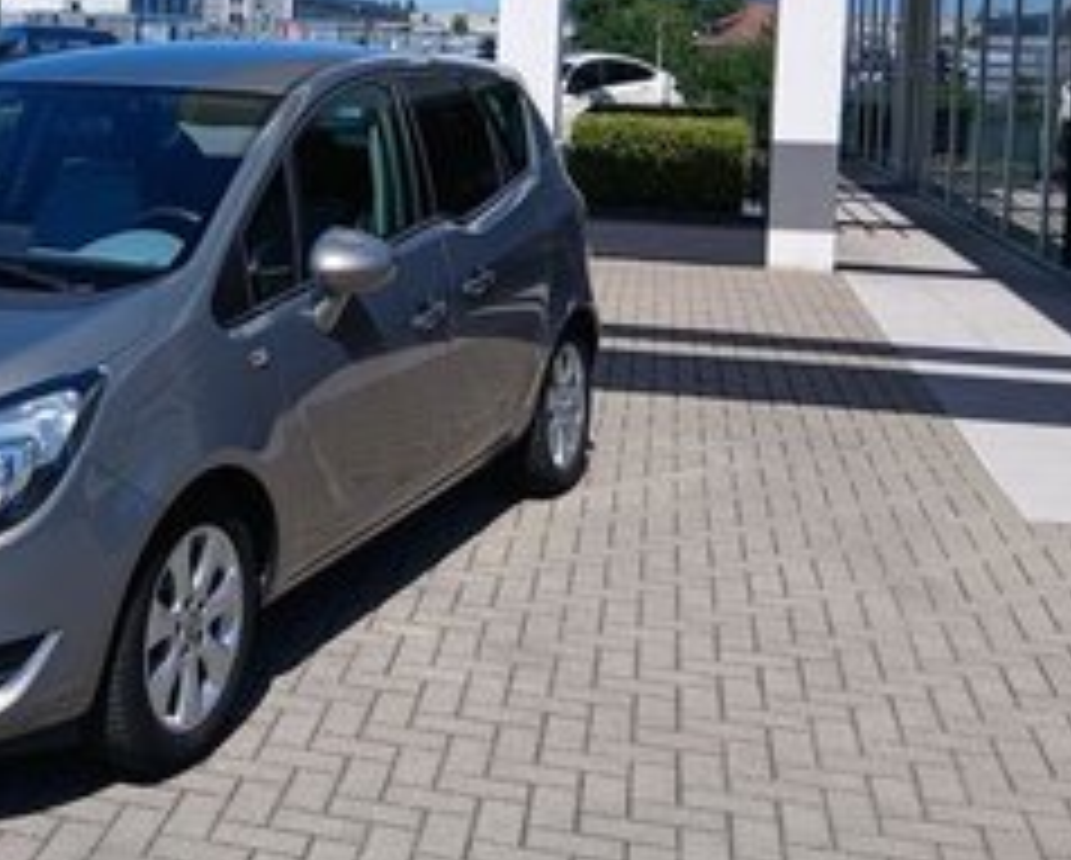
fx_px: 1650
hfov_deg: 34.1
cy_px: 117
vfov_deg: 28.3
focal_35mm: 52
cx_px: 117
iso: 20
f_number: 1.8
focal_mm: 3.98
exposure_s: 1/848
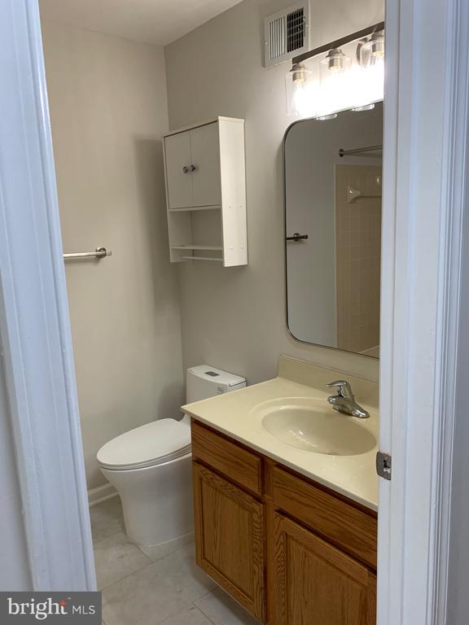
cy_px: 312
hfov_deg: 53.1
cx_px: 234
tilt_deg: -9.3
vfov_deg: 67.3
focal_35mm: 26
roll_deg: +1.8
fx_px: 470
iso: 80
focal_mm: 4.25
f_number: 1.8
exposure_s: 1/120
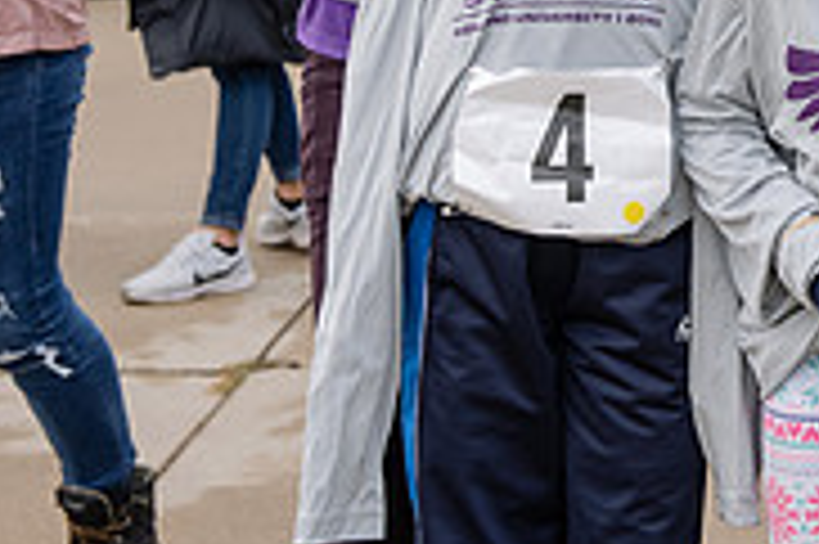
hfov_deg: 13.1
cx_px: 936
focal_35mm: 153
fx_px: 3478
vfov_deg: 8.7
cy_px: -285
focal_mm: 48
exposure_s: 1/320
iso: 400
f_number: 5
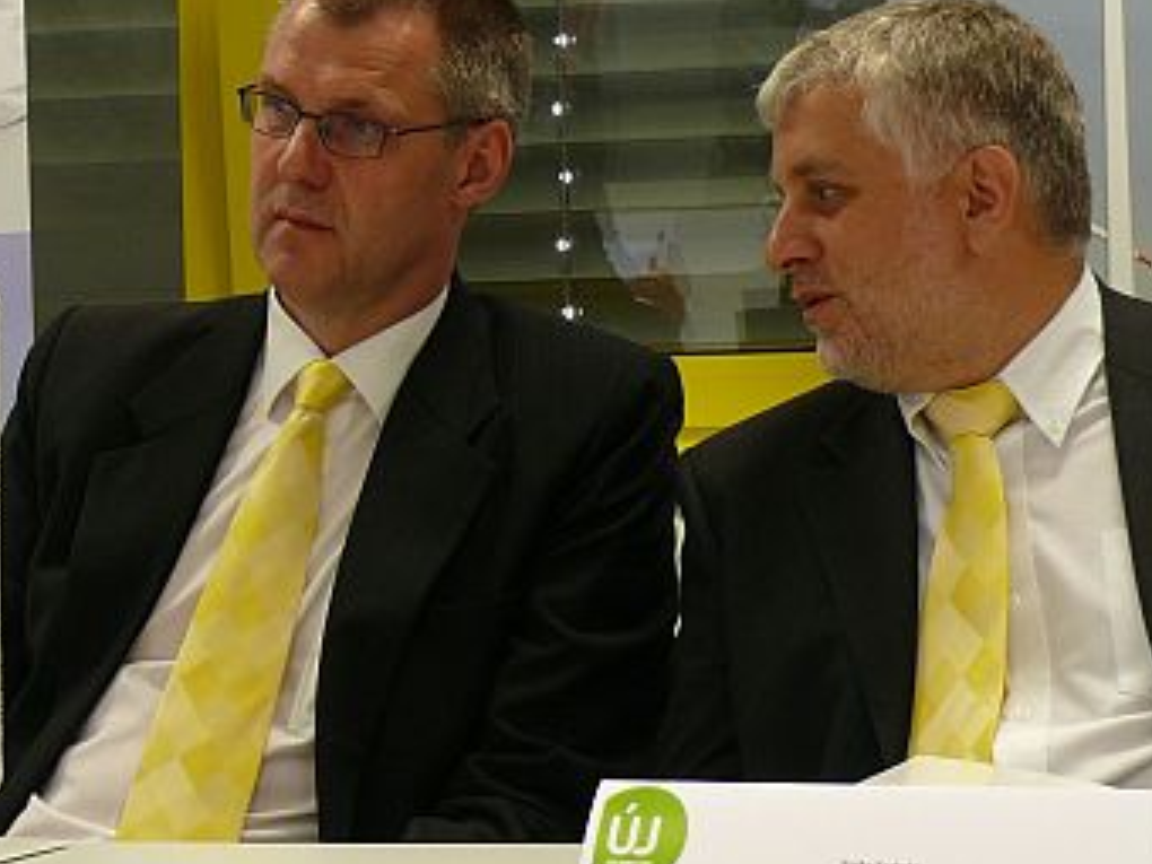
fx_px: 4626
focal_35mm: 139
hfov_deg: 14.2
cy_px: 369
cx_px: 471
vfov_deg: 10.7
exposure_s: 1/30
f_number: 4
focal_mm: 13.7
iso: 100
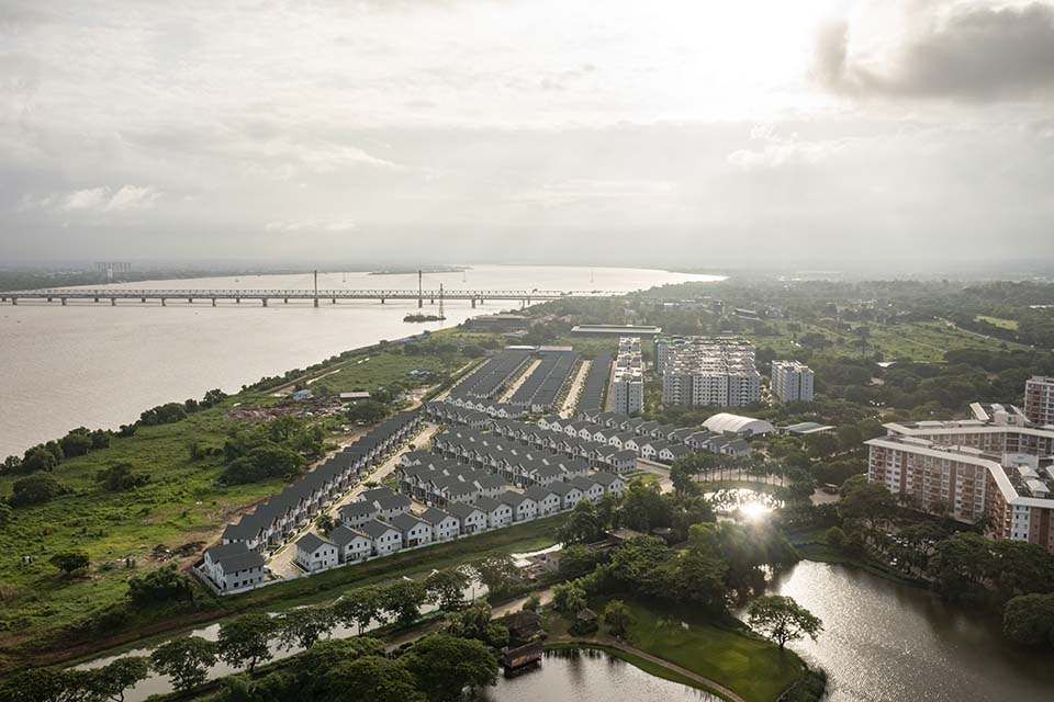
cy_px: 351
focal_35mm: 28
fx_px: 820
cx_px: 527
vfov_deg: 46.4
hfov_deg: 65.5
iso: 100
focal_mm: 10.26
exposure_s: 1/240
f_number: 9
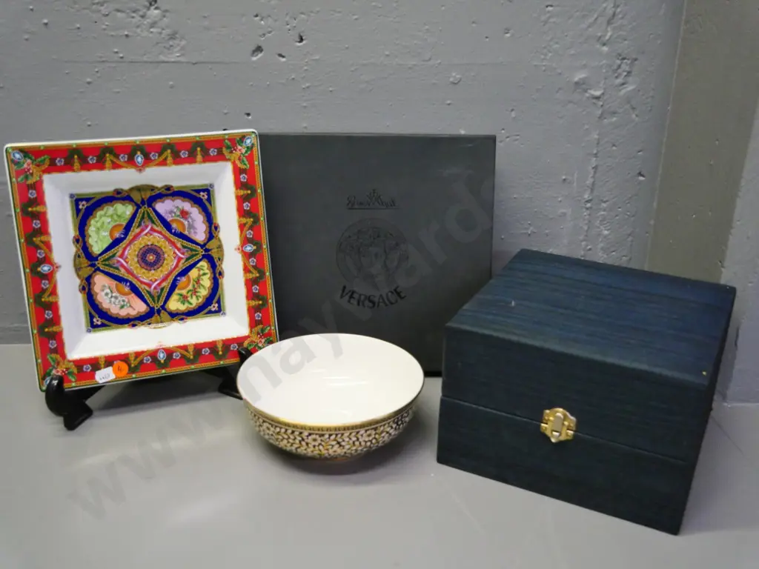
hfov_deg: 51.4
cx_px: 380
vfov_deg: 39.7
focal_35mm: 36
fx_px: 789
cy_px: 284
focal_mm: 18
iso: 3200
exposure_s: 1/250
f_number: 3.9
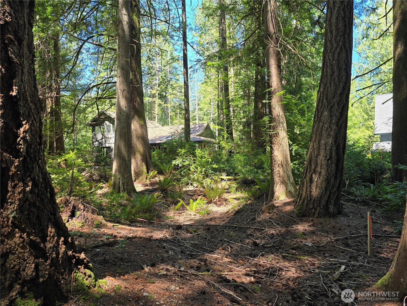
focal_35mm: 23
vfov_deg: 58.9
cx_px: 204
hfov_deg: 73.9
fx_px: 270
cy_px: 153
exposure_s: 1/180
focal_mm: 6.3
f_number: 1.7
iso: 40
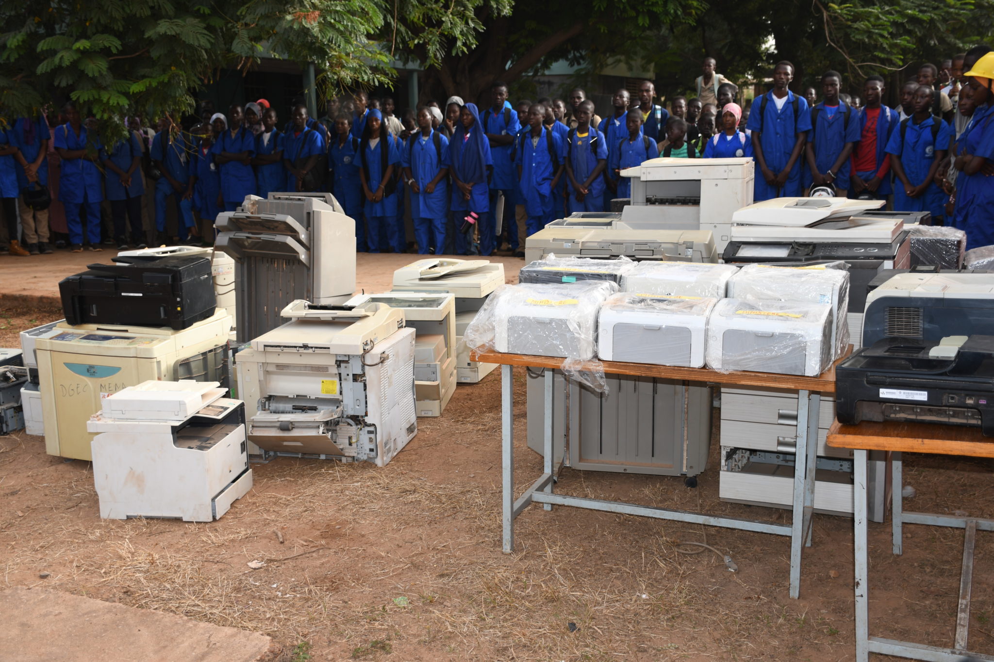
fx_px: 1077
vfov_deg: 34.2
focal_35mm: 39
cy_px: 331
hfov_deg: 49.6
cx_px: 497
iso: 100
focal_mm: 26
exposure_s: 1/250
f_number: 3.8
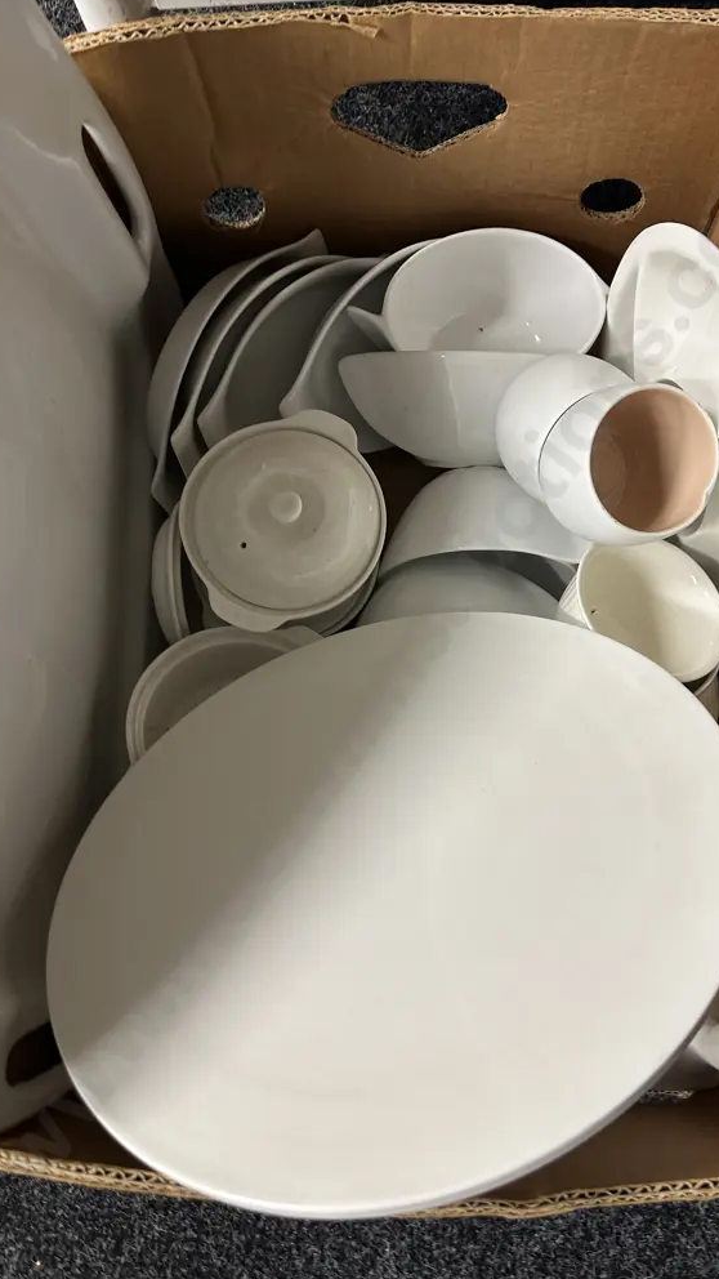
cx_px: 415
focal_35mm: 27
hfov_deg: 42.8
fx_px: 915
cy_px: 651
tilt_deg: -80.1
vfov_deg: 69.9
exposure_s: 1/50
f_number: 1.78
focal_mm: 6.86
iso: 160
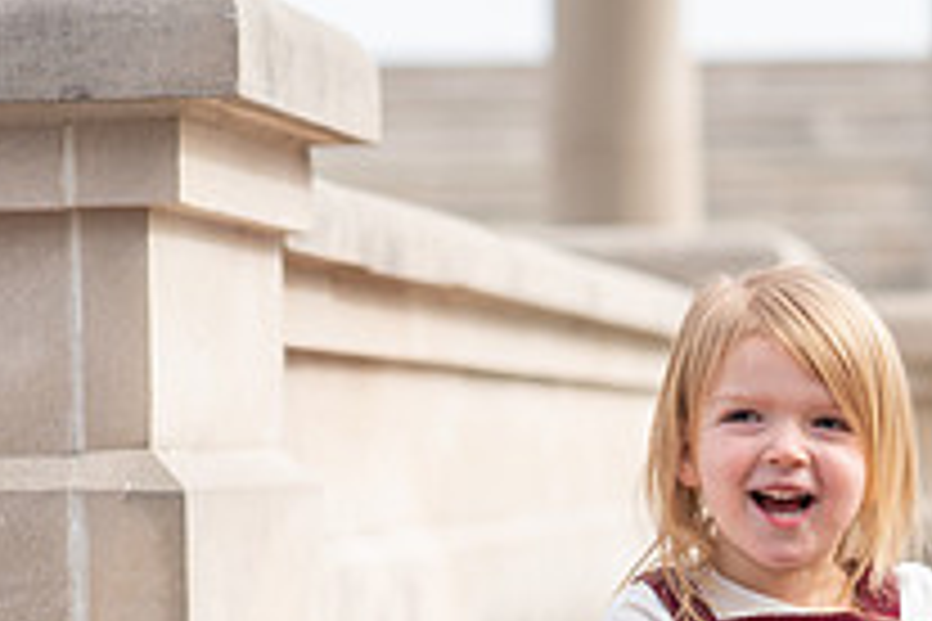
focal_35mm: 238
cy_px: 686
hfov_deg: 8.6
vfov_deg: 5.8
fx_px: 6161
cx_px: 1054
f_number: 3.2
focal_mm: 85
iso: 100
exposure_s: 1/640
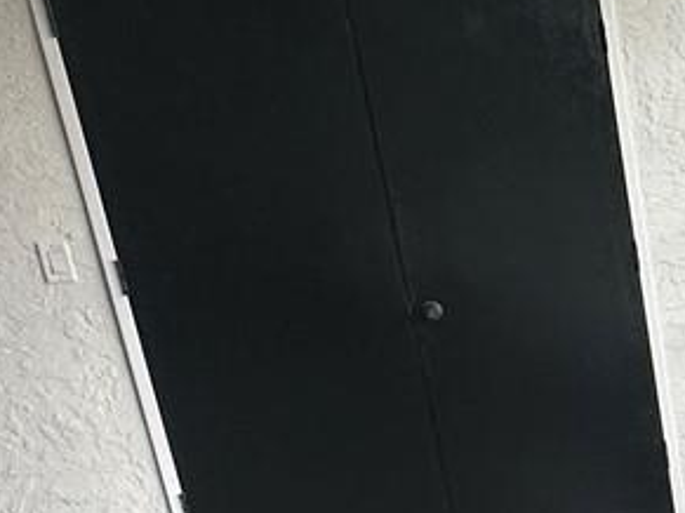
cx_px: 1306
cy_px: 734
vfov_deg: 17.5
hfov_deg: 18.4
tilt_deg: -21.7
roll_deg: -1.0
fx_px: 1523
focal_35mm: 77
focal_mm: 2.22
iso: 80
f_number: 2.2
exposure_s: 1/99
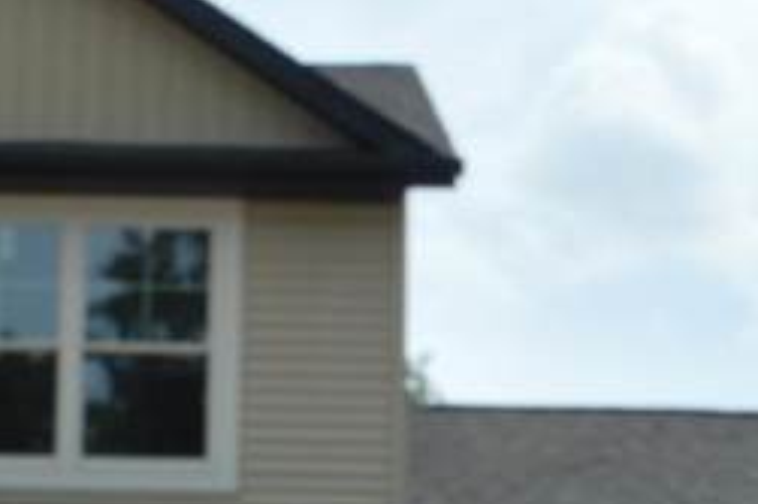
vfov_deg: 11.2
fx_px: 2410
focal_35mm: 115
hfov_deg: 17.9
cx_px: 429
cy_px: 892
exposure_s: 1/200
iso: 100
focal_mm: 15
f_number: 9
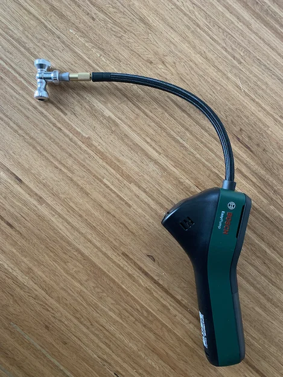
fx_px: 283
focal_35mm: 26
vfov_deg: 67.3
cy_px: 188
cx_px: 142
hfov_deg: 53.1
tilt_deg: -84.9
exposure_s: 1/60
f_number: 1.8
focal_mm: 4.25
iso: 160
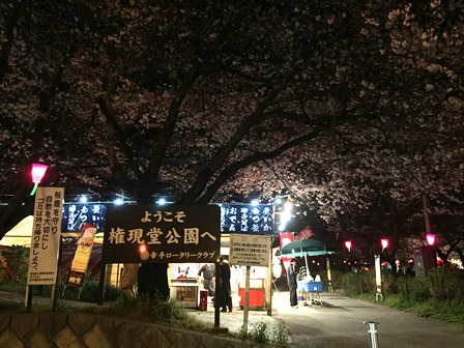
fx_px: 389
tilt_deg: +16.0
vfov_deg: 48.2
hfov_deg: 61.7
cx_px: 232
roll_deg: +0.6
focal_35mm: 29
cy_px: 174
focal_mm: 4.15
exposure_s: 1/24
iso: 250
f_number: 2.2
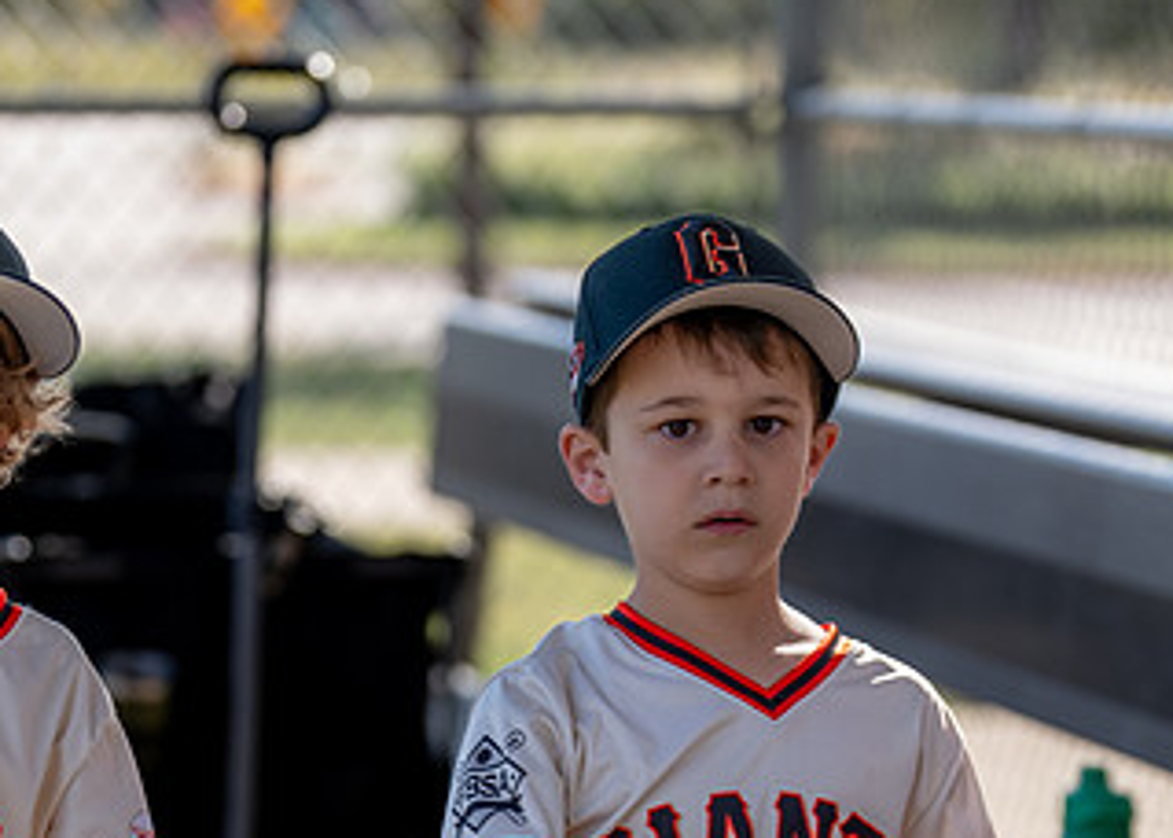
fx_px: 6631
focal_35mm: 199
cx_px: 500
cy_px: 701
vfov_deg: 7.2
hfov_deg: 10.1
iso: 100
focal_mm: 102
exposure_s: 1/500
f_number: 2.8
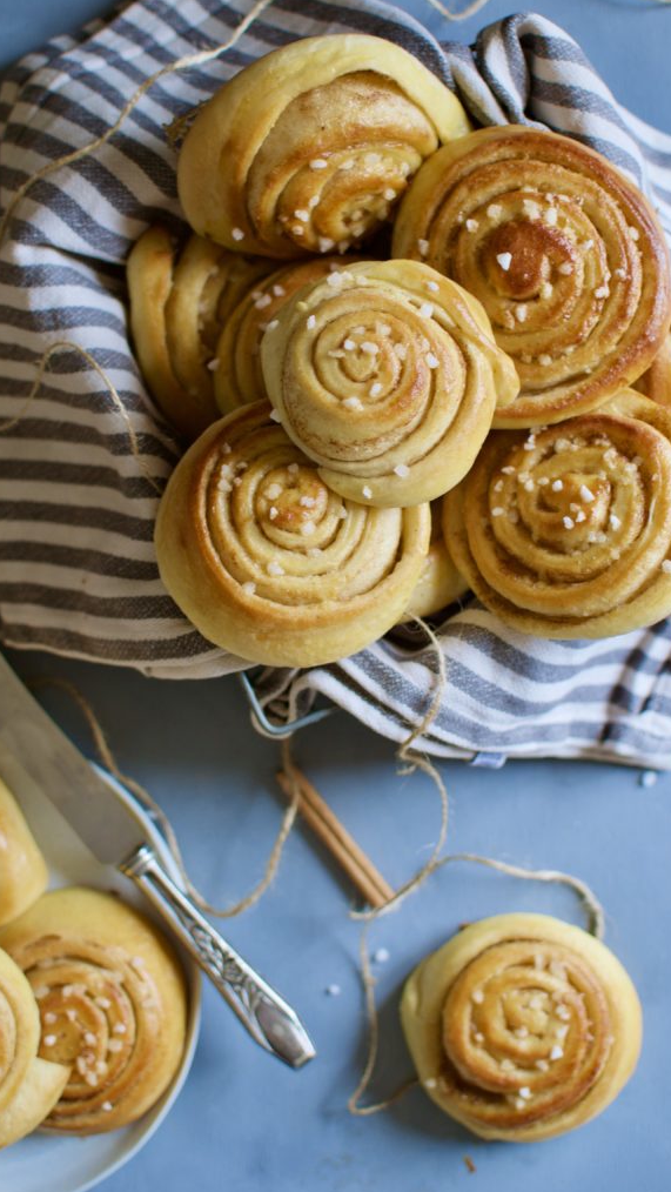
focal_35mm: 56
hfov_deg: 21.6
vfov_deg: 37.5
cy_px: 597
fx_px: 1755
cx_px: 314
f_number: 2.8
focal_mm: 35
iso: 200
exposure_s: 1/50
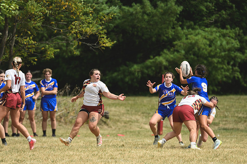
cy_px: 82
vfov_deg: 2.6
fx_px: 3600
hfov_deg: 3.9
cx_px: 124
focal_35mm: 525
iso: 160
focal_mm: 350
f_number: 6
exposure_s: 1/1000
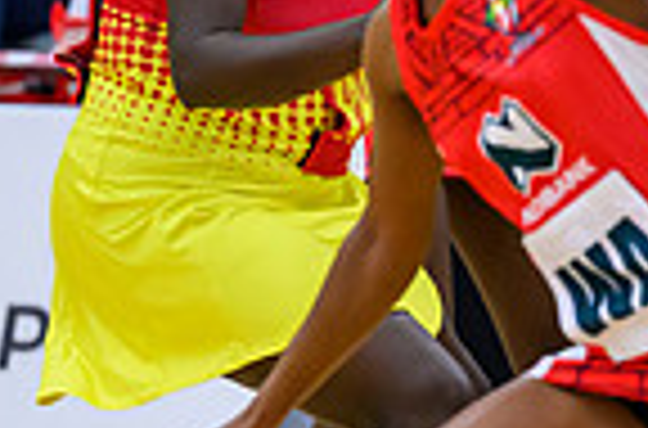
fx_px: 16344
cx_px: 1090
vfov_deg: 1.5
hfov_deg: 2.3
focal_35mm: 911
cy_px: 116
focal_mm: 200
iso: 4000
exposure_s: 1/1000
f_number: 3.2
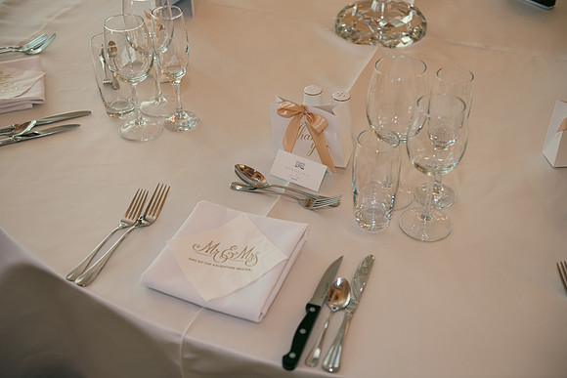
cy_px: 189
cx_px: 284
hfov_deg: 44.5
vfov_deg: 30.5
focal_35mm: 44
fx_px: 693
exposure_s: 1/160
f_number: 3.5
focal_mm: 44
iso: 500
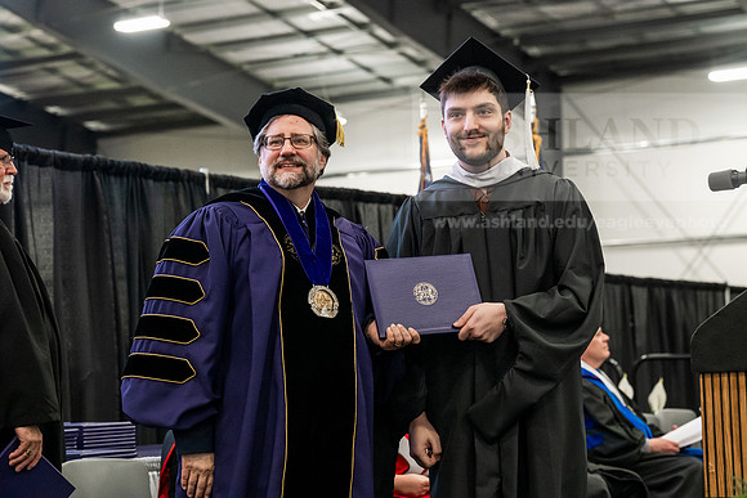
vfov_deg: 15.9
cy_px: 249
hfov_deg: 23.6
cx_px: 374
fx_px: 1785
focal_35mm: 86
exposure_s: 1/250
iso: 6400
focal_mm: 86
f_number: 5
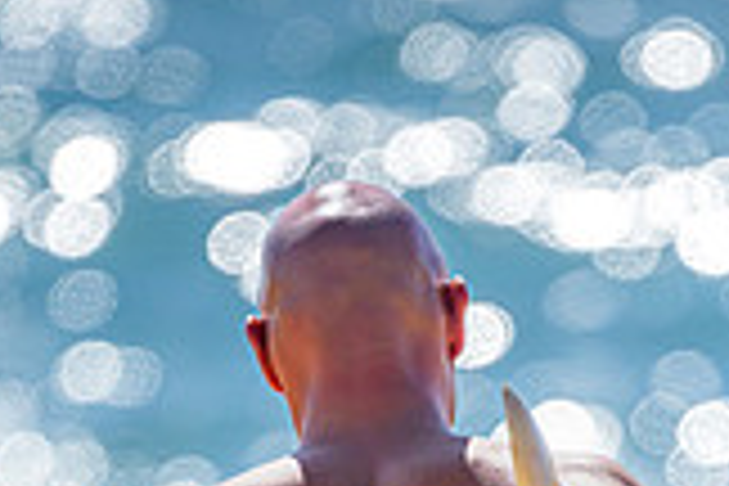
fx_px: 57870
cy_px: 848
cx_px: 558
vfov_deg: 0.5
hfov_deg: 0.7
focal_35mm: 2858
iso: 320
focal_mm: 800
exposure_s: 1/3200
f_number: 6.3
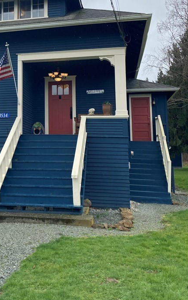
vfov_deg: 44.8
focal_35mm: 44
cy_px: 108
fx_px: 361
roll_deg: -1.4
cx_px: 23
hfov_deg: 28.2
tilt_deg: +7.5
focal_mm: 3.99
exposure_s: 1/750
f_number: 1.8
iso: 20
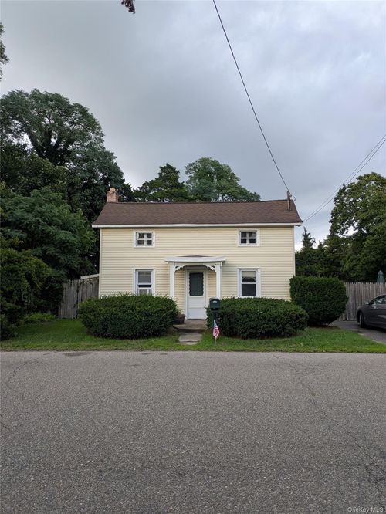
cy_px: 257
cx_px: 193
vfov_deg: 69.4
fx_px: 371
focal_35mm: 25
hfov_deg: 54.9
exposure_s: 1/142
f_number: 1.89
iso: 47
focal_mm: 5.43
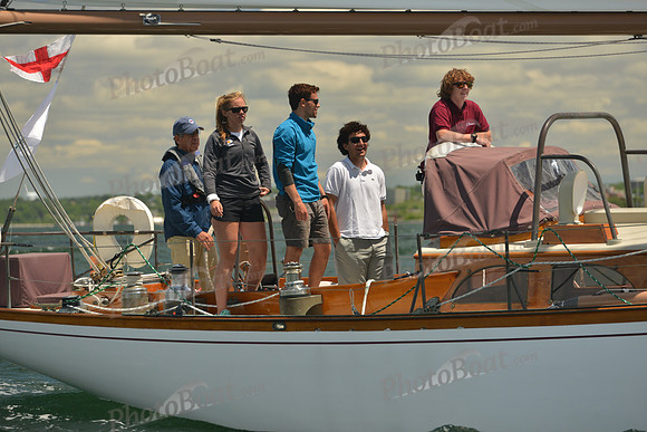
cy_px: 216
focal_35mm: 200
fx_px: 3595
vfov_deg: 6.9
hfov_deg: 10.3
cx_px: 324
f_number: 5.6
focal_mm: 200
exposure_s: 1/1000
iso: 400
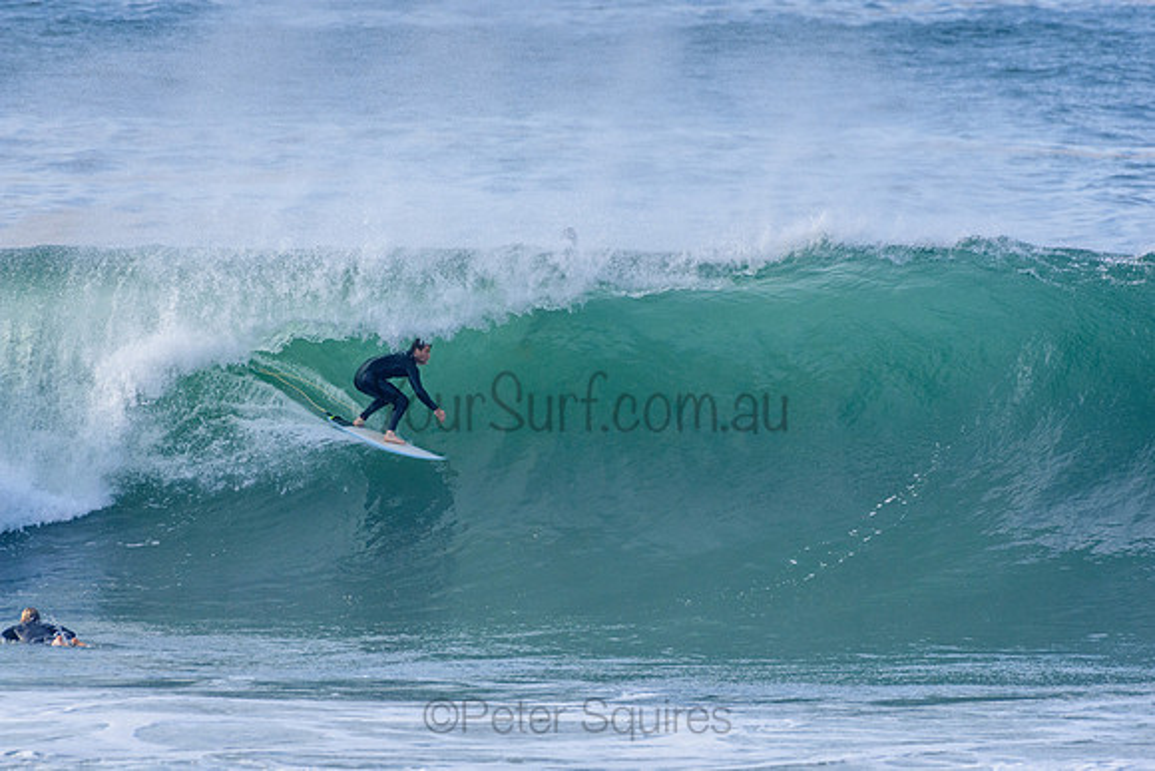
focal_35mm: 750
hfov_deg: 2.7
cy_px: 386
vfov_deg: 1.8
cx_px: 578
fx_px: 24067
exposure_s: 1/2000
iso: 560
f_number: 5.6
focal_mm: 500
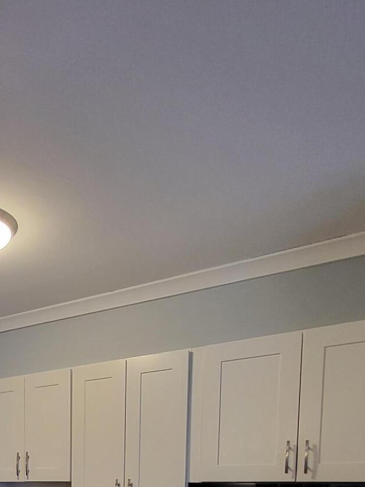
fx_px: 436
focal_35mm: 31
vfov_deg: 45.6
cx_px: 23
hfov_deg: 41.1
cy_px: 521
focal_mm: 1.74
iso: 400
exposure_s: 1/60
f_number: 2.2
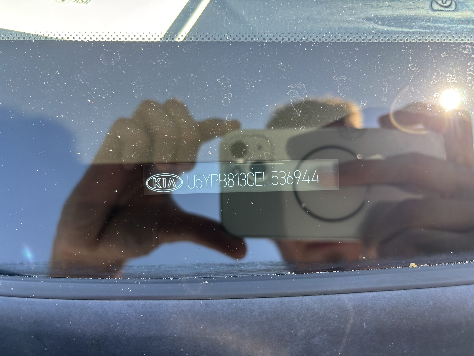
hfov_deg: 67.3
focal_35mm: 26
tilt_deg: -55.3
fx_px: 356
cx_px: 237
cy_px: 178
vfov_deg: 53.1
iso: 50
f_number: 1.6
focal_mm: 5.96
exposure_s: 1/230
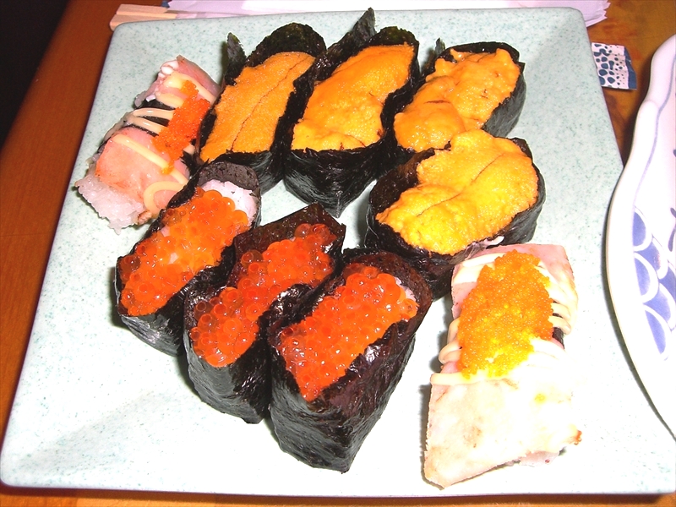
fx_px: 742
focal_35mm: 38
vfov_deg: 37.7
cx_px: 338
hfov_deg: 49.0
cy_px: 254
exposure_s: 1/60
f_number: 2.7
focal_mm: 6.2
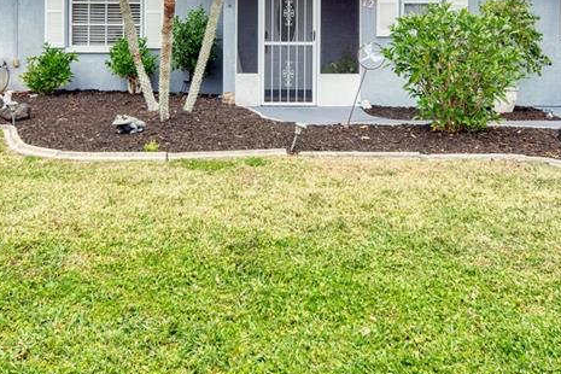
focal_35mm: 44
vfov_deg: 29.0
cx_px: 293
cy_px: 21
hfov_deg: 44.5
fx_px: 686
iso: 400
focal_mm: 20
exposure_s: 1/2000
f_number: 7.1
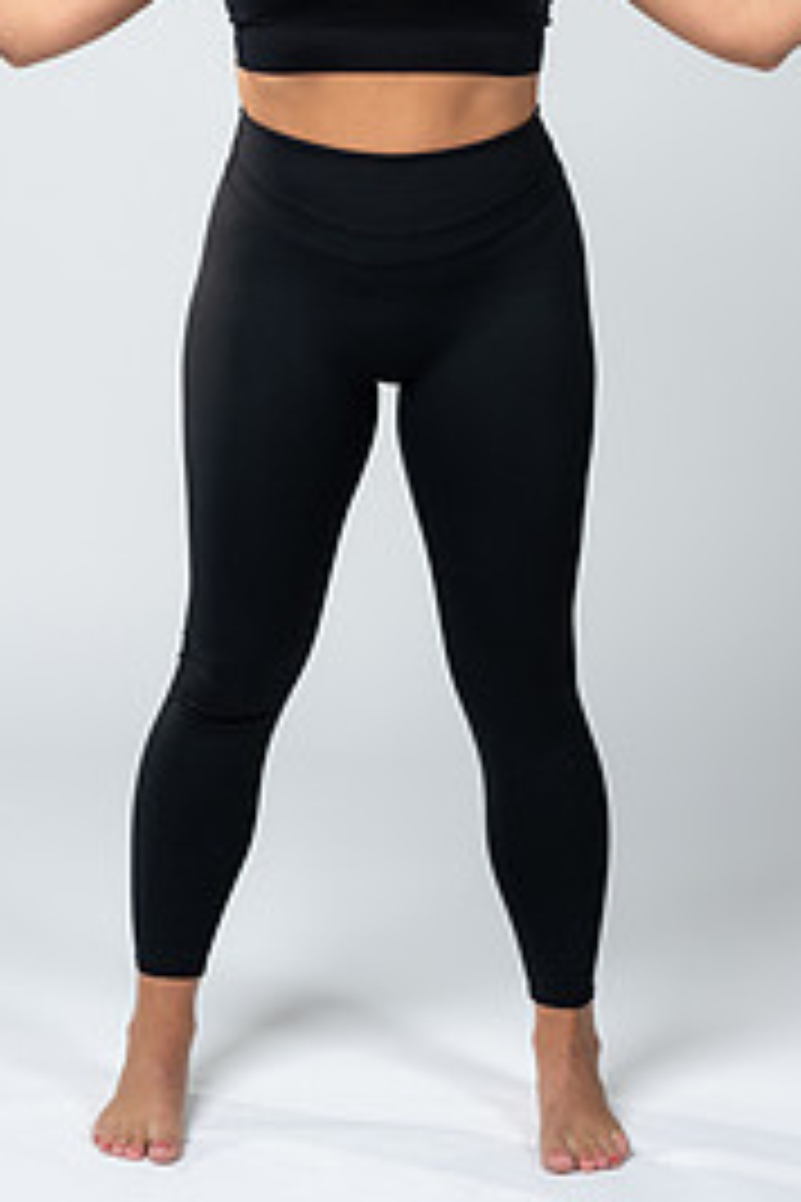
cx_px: 374
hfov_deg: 9.6
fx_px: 4772
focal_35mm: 143
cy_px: 234
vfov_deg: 14.3
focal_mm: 85
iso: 200
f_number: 3.5
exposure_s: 1/160
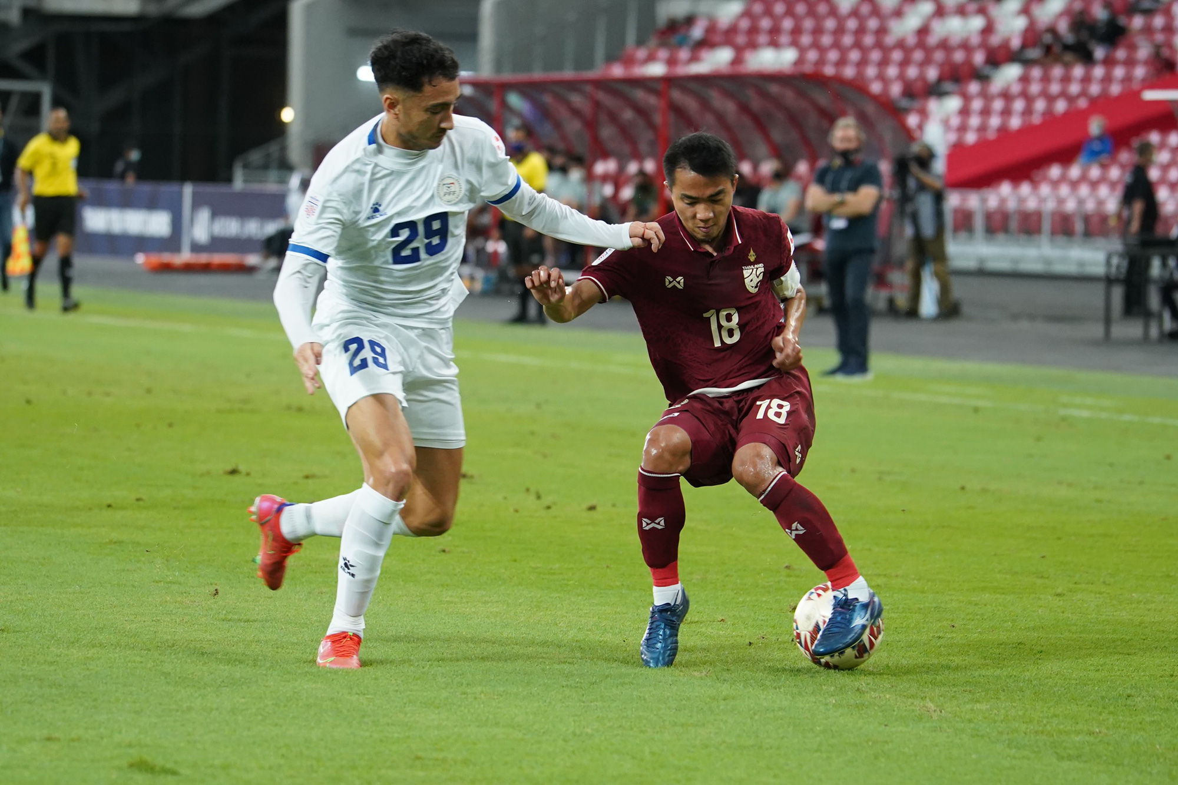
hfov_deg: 9.4
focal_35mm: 220
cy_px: 392
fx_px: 7198
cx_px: 589
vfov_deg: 6.2
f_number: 4
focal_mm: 147
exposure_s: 1/640
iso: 3200
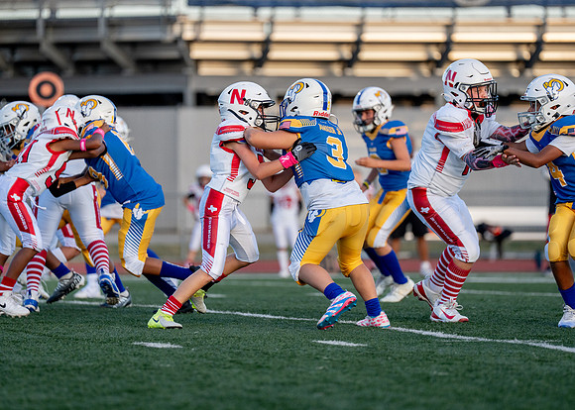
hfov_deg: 8.0
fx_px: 4122
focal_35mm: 252
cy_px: 174
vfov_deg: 5.7
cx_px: 302
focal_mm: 200
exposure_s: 1/2500
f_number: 2.8
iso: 640
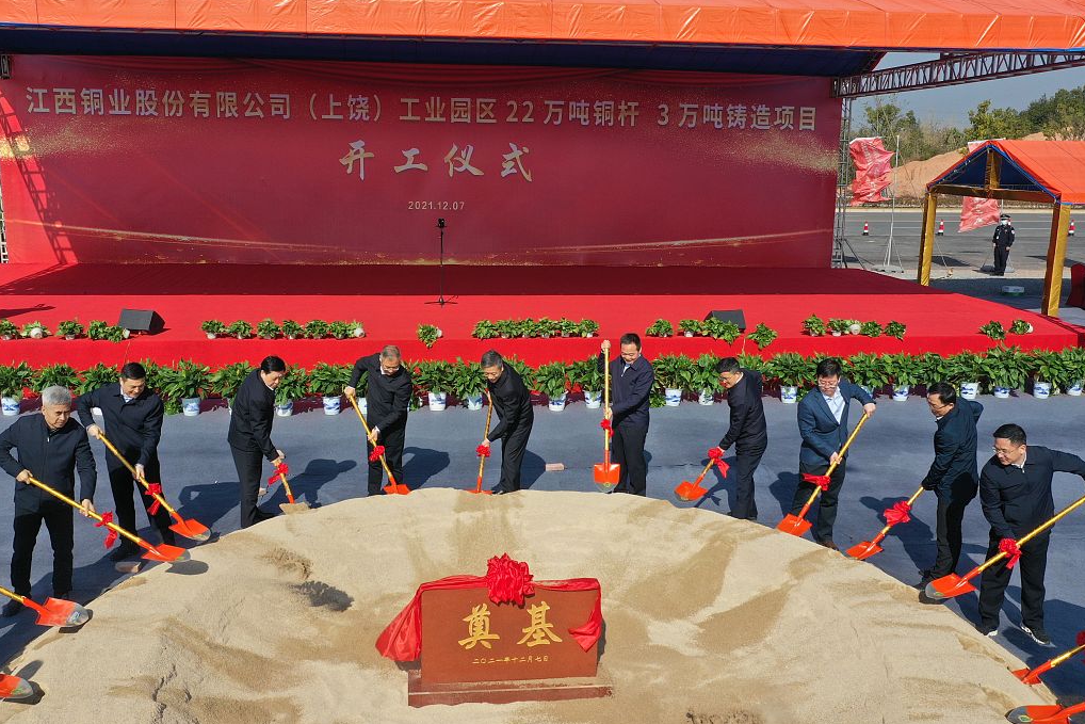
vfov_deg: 40.0
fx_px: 995
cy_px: 354
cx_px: 518
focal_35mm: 33
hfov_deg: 57.2
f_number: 6.3
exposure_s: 1/500
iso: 100
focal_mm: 10.26
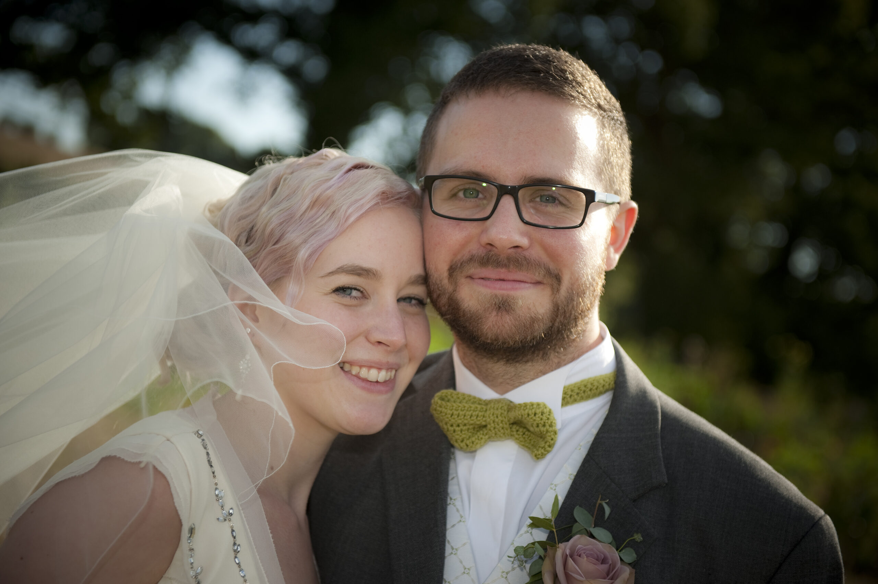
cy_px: 292
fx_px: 1608
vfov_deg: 20.6
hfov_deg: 30.5
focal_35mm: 66
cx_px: 439
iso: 200
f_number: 3.2
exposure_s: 1/1250
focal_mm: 66
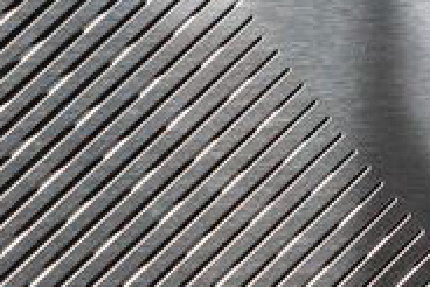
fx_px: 1745
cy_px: -188
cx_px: 332
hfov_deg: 14.0
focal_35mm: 146
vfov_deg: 9.1
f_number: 3.2
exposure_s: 1/40
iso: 640
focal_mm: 28
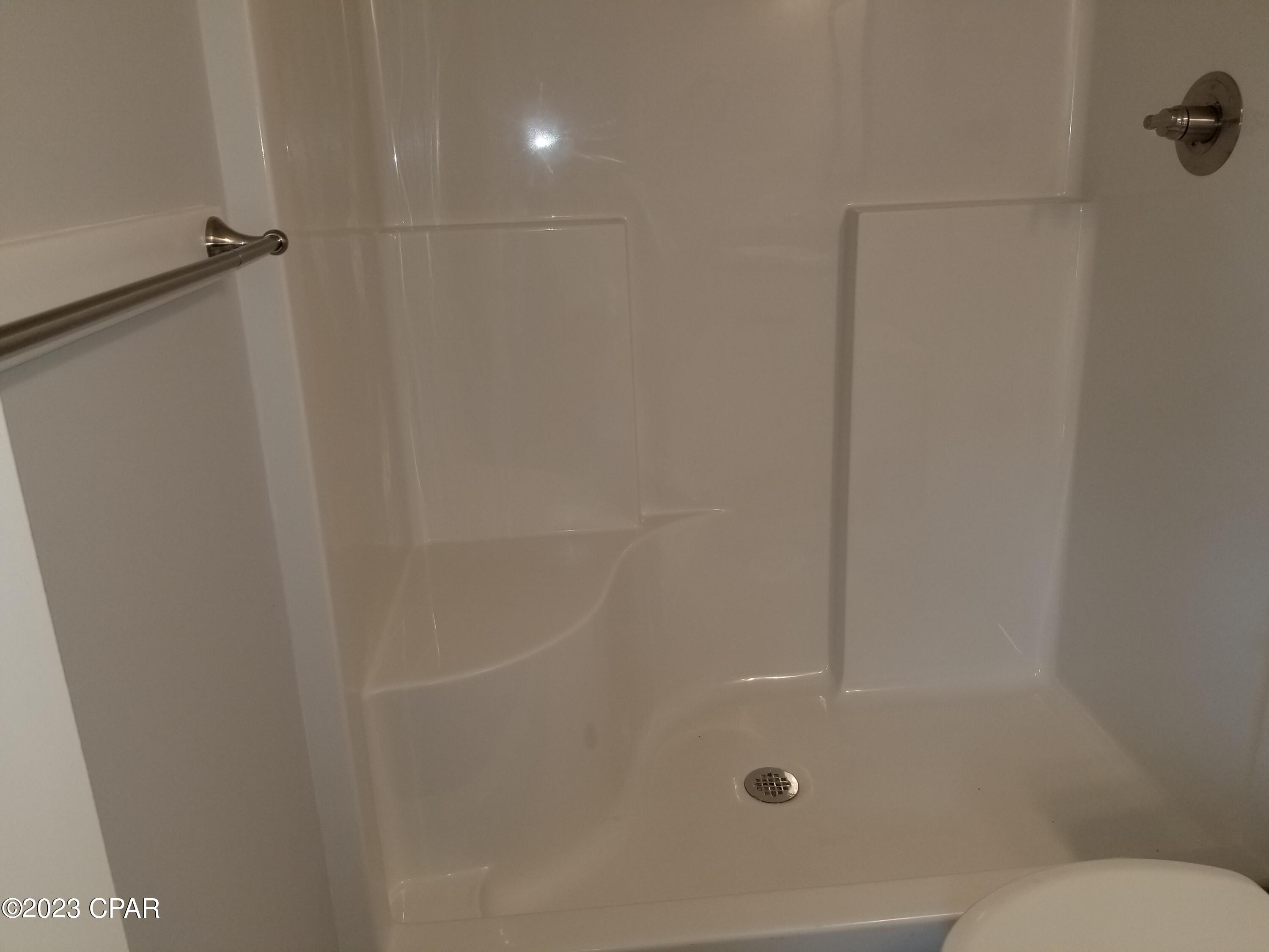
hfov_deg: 67.3
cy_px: 476
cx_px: 634
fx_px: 953
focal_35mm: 26
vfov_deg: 53.1
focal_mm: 4.25
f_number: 1.7
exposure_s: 1/120
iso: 80
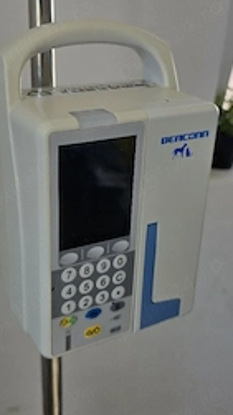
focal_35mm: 40
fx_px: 440
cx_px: 74
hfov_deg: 29.4
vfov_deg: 50.4
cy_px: 188
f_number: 1.7
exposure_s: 1/370
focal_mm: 6.25
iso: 32
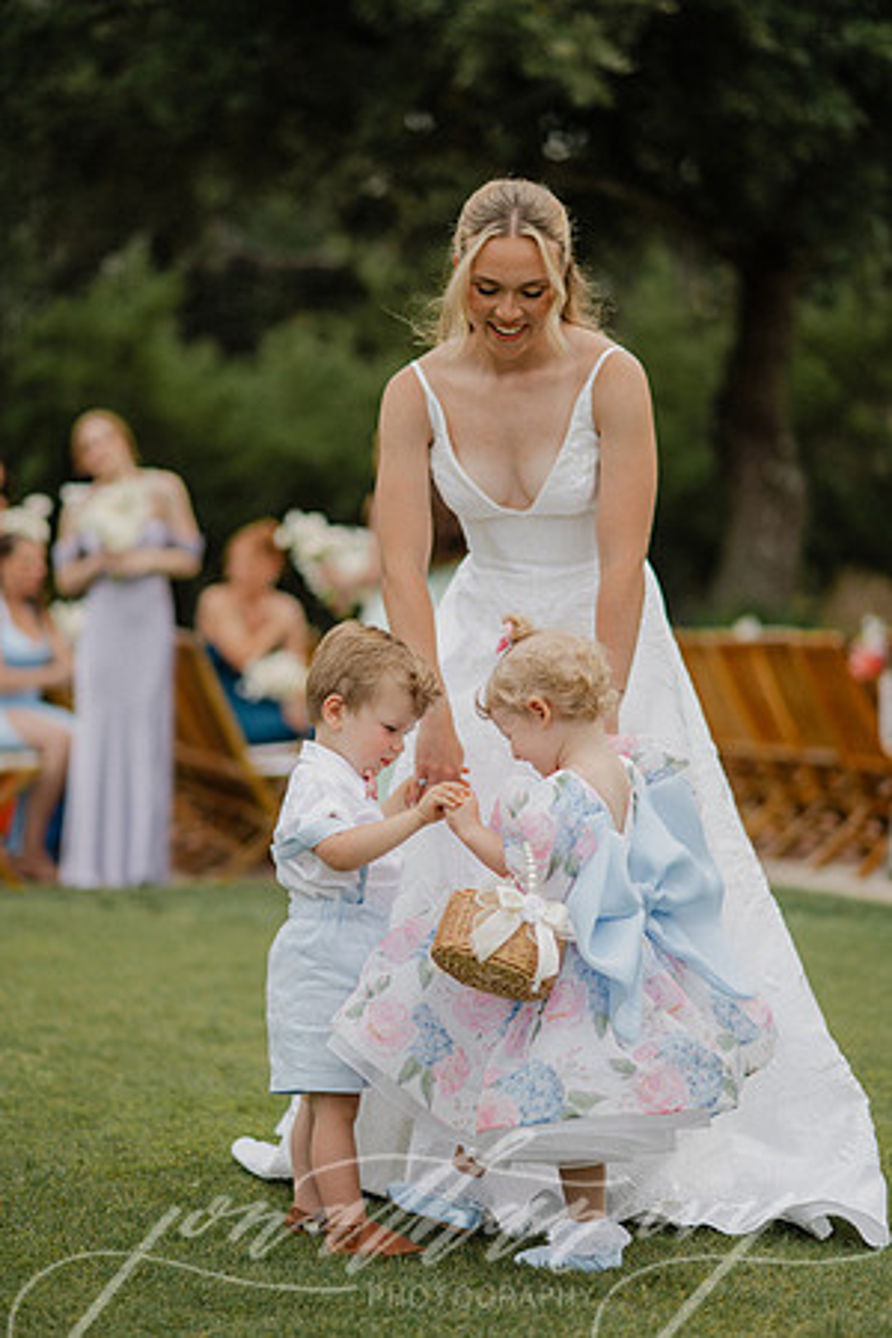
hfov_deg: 16.1
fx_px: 3159
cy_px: 669
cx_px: 446
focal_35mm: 85
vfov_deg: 23.9
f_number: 1.8
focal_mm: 85
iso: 100
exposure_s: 1/2000
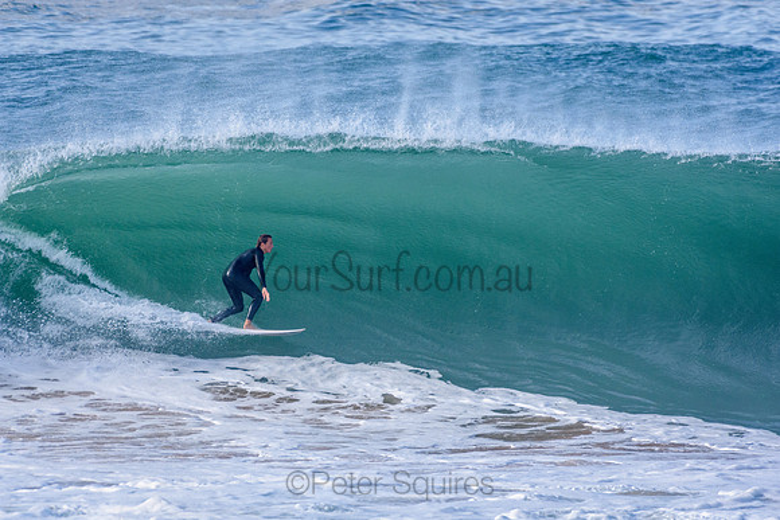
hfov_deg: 2.7
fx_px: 16253
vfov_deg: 1.8
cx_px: 390
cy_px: 260
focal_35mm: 750
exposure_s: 1/2000
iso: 560
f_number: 5.6
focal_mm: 500
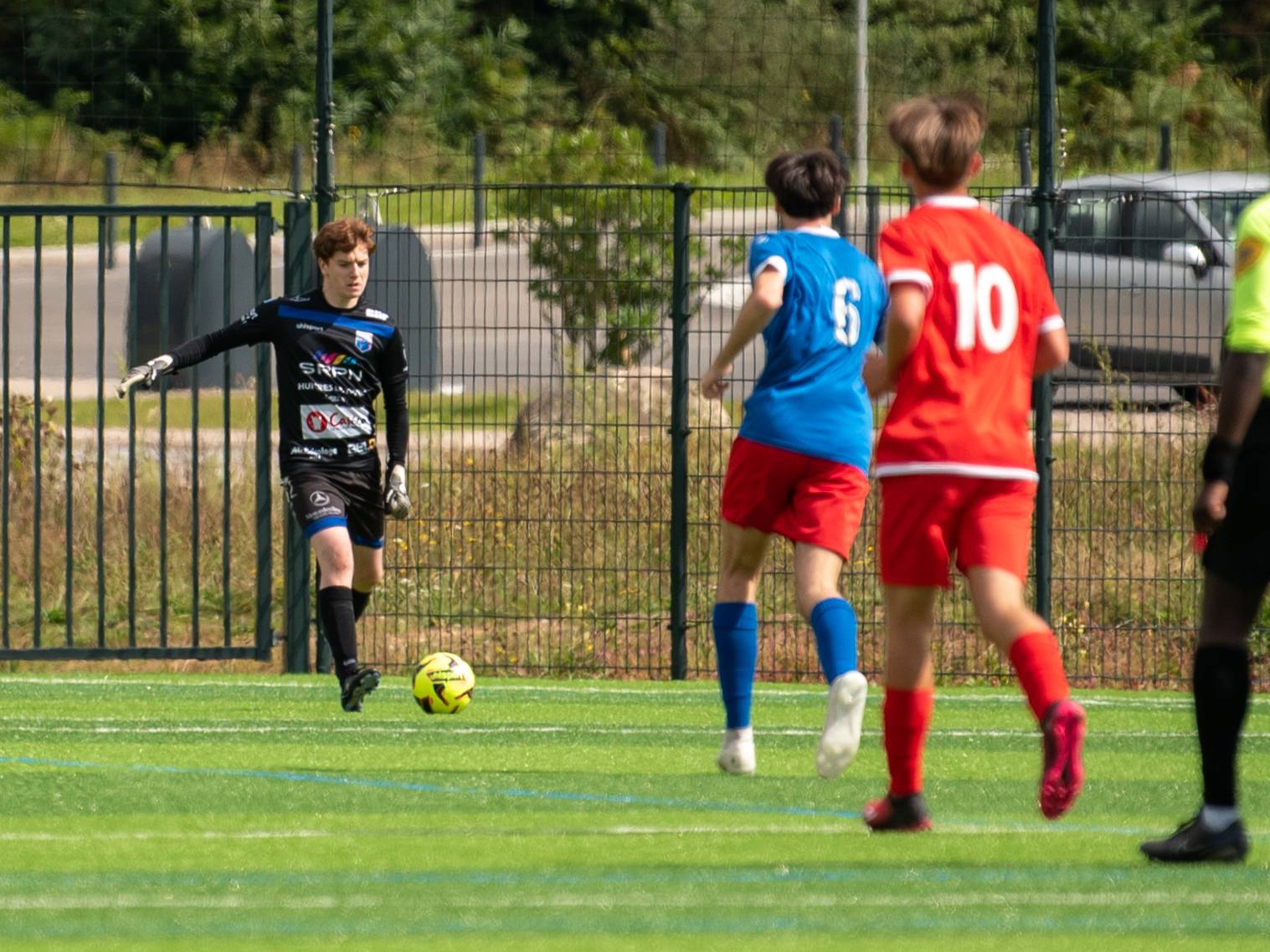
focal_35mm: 763
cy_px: 155
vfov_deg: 1.9
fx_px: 27995
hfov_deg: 2.6
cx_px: 351
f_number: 2.8
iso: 180
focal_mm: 200
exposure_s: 1/4000
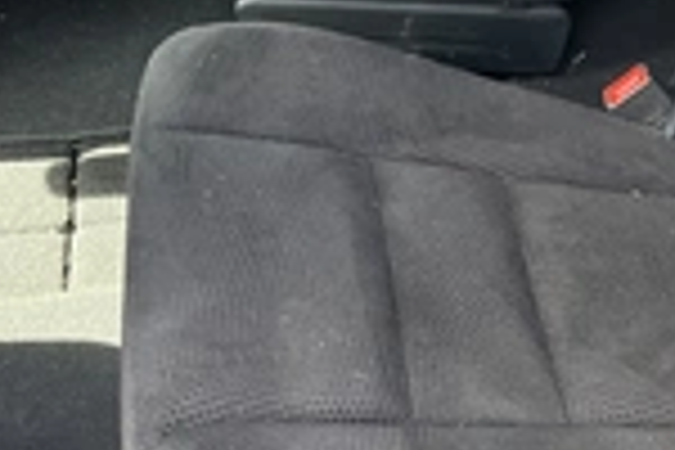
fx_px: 1350
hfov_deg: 26.7
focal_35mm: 72
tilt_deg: -34.1
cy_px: 122
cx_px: 657
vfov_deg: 18.8
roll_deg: -7.1
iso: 125
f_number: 1.6
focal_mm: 5.1
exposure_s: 1/110
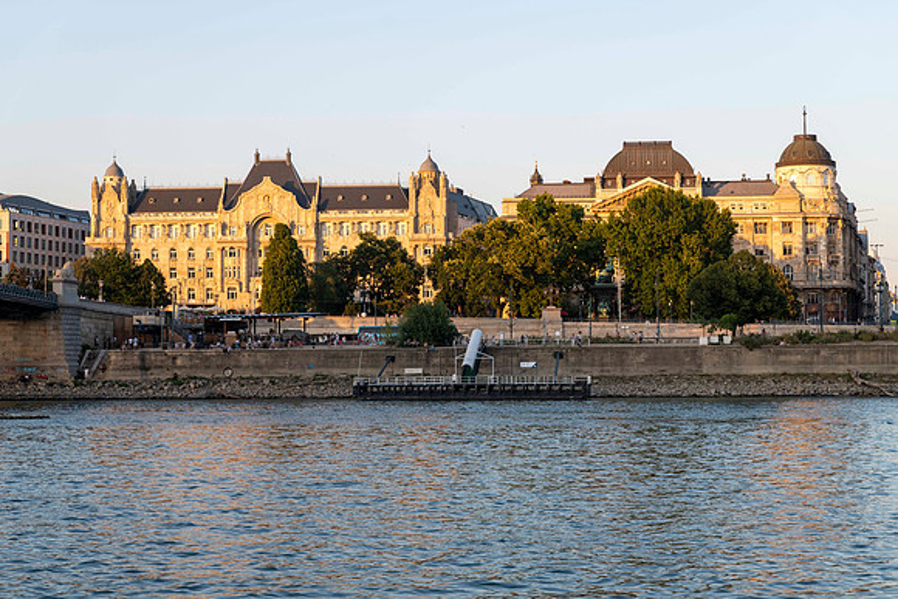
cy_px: 300
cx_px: 449
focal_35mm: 71
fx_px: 1767
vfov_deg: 19.2
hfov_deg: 28.5
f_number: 5
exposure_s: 1/160
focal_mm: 70
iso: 125
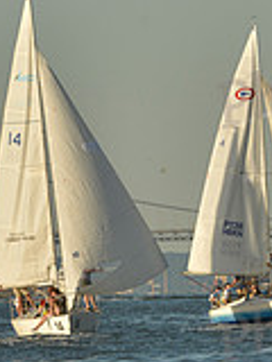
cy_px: 218
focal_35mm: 765
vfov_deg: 2.6
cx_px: 102
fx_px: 8015
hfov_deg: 1.9
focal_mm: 220
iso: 200
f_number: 8
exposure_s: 1/1000
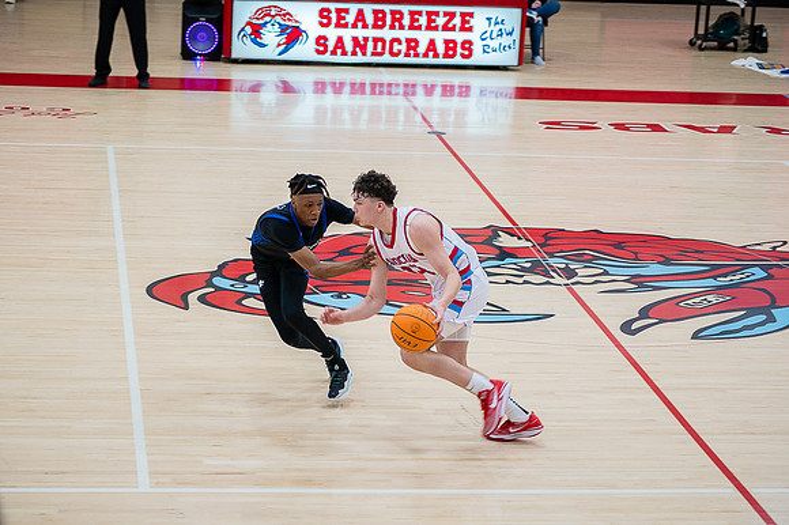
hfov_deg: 20.0
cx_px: 394
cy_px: 262
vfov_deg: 13.4
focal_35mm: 102
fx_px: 2234
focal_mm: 102
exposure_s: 1/320
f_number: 4.8
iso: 1250
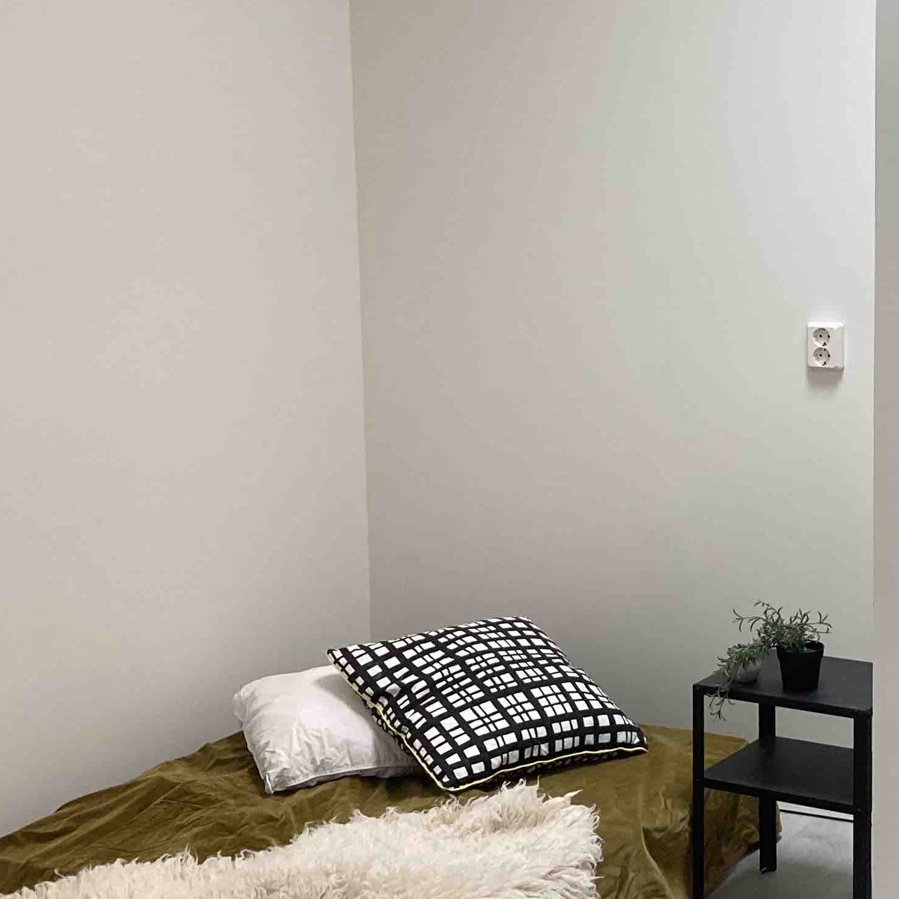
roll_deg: +0.1
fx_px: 1998
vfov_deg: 25.2
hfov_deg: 24.4
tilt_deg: -4.9
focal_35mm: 68
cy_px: 310
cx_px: 866
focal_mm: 3.99
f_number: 1.8
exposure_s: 1/60
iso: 100
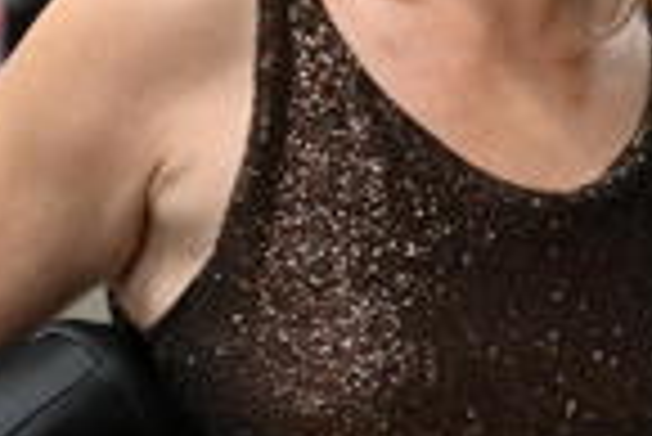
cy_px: 229
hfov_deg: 10.2
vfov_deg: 6.9
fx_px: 3626
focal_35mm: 200
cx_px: 724
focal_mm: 42
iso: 5000
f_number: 2.8
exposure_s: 1/250
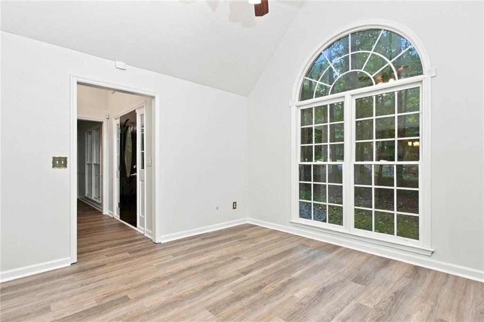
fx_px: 242
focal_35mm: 18
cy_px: 161
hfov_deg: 90.0
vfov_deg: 67.3
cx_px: 242
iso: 400
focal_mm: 12
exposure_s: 1/15
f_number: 8
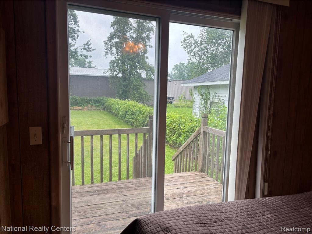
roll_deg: -0.4
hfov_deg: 67.3
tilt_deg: -5.0
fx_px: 234
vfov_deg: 53.1
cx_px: 156
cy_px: 117
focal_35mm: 26
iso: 40
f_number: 1.6
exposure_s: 1/193
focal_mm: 5.96
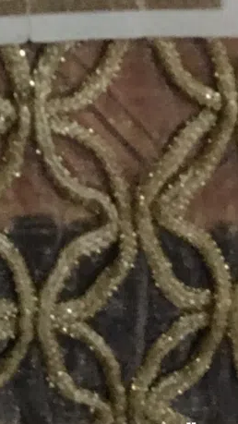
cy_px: -120
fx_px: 1055
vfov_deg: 20.8
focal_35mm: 94
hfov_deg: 11.9
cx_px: -193
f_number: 2.2
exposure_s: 1/4
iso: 200
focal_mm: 4.15
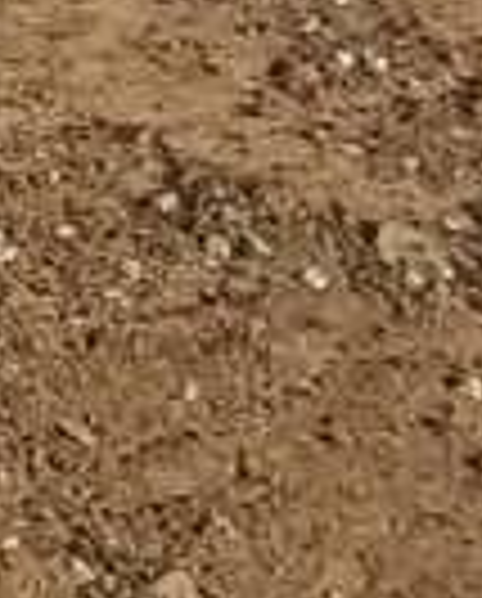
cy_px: 49
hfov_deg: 4.5
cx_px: -2108
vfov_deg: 6.8
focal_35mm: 281
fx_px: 4994
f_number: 5.5
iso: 80
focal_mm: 5.7
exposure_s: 1/640
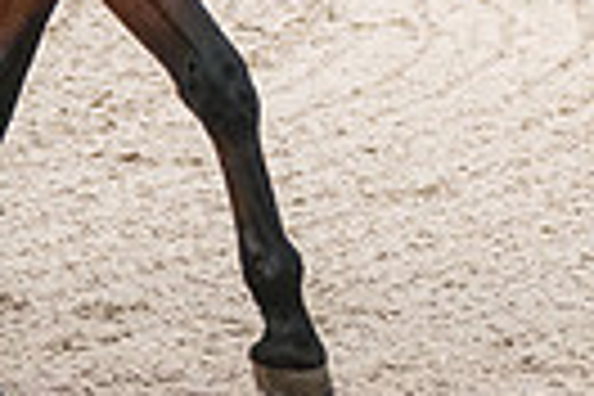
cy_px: -326
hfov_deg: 2.5
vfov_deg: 1.7
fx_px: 13364
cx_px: 57
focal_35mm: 810
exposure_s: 1/640
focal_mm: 110.6
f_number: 3.2
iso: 2000
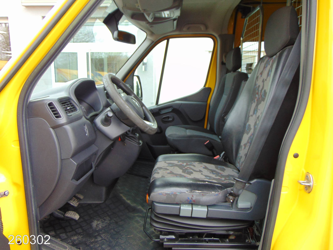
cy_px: 125
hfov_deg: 69.4
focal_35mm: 25
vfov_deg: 54.9
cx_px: 166
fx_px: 240
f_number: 3
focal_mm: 4.5
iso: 100
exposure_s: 1/30
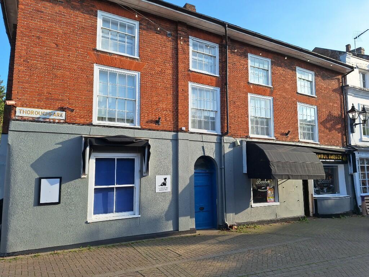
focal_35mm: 23
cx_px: 184
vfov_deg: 58.9
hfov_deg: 73.9
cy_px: 138
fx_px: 245
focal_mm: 5.54
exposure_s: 1/1276
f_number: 1.8
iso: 40
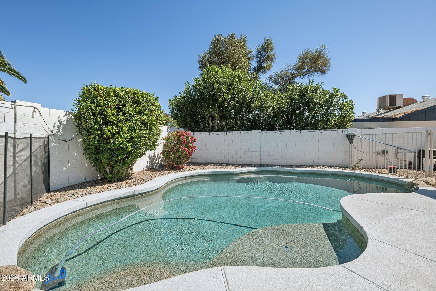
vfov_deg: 81.2
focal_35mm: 14
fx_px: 170
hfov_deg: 104.3
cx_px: 218
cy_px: 146
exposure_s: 1/800
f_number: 8
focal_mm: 14
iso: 400
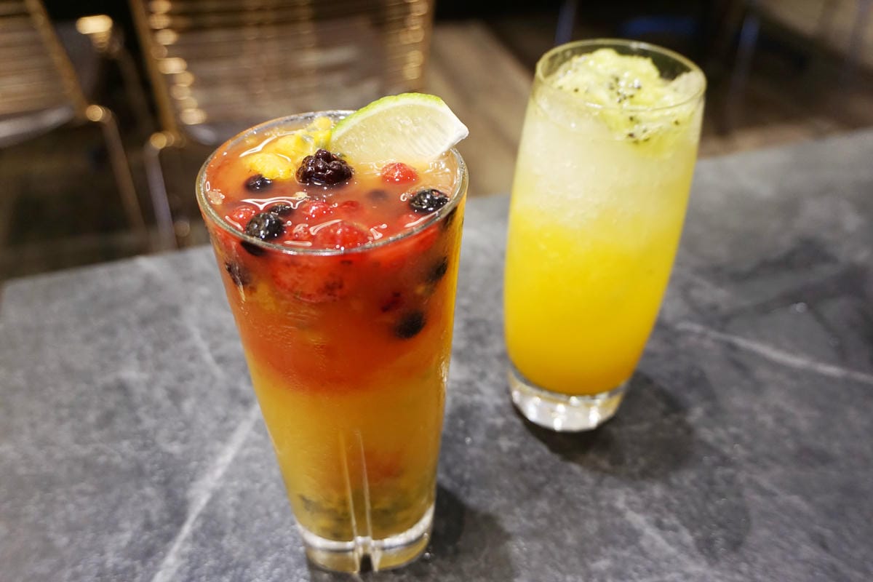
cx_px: 436
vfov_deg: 43.6
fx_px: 727
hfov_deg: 61.9
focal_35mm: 30
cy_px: 291
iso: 1000
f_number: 4
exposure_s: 1/60
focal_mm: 20
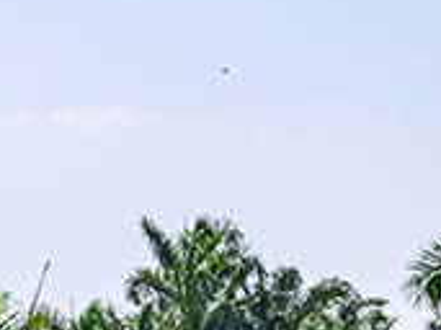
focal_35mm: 378
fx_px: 4812
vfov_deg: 3.9
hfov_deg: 5.2
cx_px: 637
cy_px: 621
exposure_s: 1/500
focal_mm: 70
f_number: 9
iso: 250
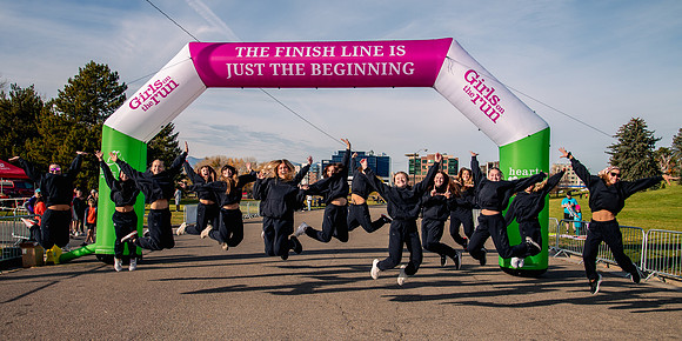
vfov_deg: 37.6
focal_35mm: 28
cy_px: 176
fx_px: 501
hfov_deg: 68.3
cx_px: 310
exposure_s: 1/1250
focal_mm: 24
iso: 800
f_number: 7.1
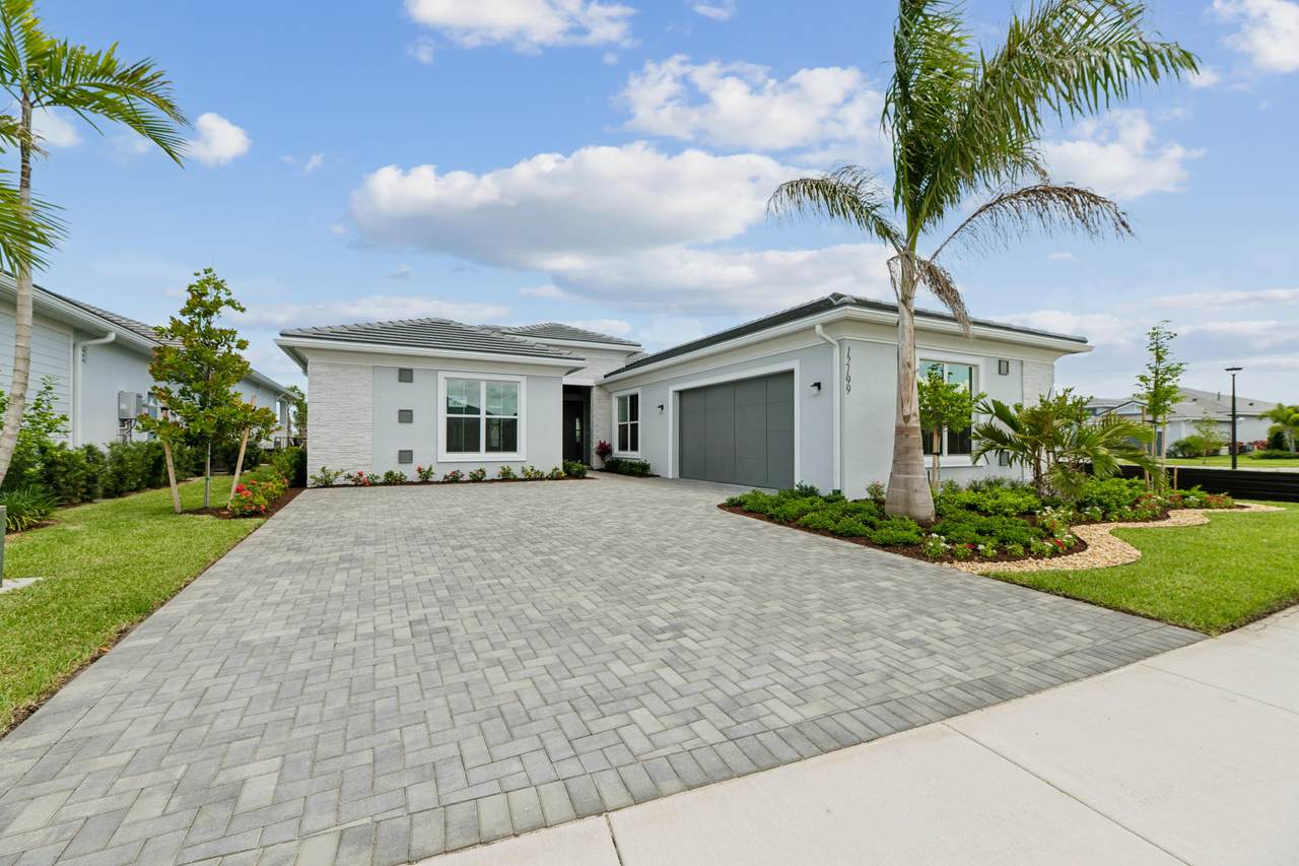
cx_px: 650
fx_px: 505
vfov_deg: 81.2
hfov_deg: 104.3
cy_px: 433
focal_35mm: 14
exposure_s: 1/200
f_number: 9
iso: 100
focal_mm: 14
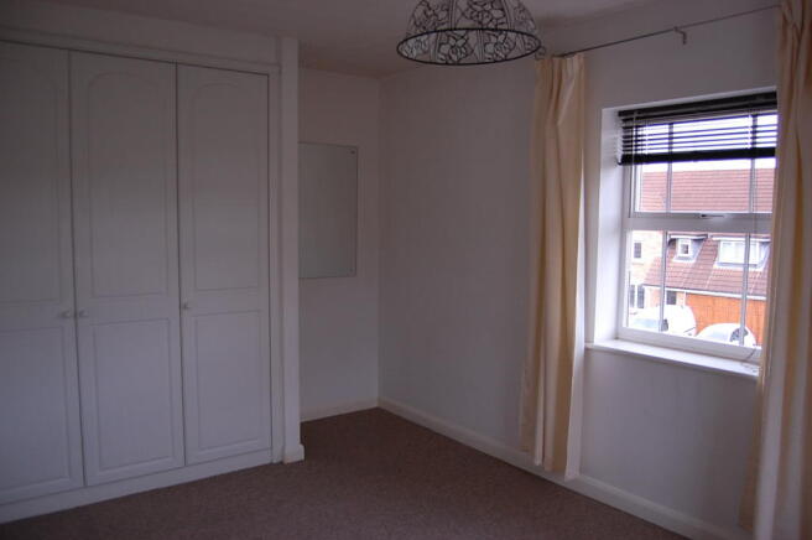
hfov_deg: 64.6
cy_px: 270
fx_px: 642
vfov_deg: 45.6
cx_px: 406
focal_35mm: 28
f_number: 3.5
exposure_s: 1/30
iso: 500
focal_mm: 19
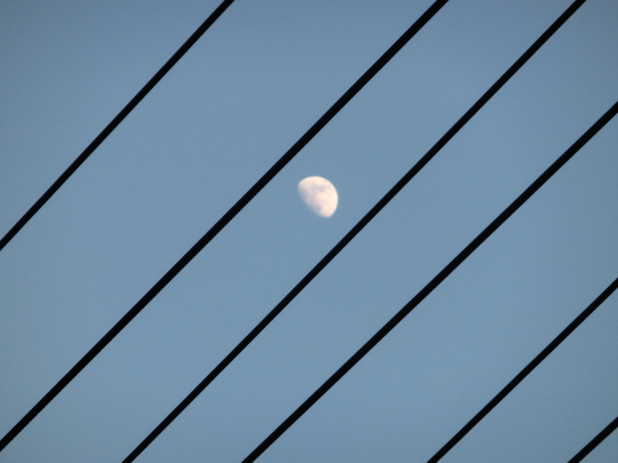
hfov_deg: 6.6
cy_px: 232
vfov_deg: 5.0
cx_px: 309
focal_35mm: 300
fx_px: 5356
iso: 320
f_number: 5.9
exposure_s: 1/320
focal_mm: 53
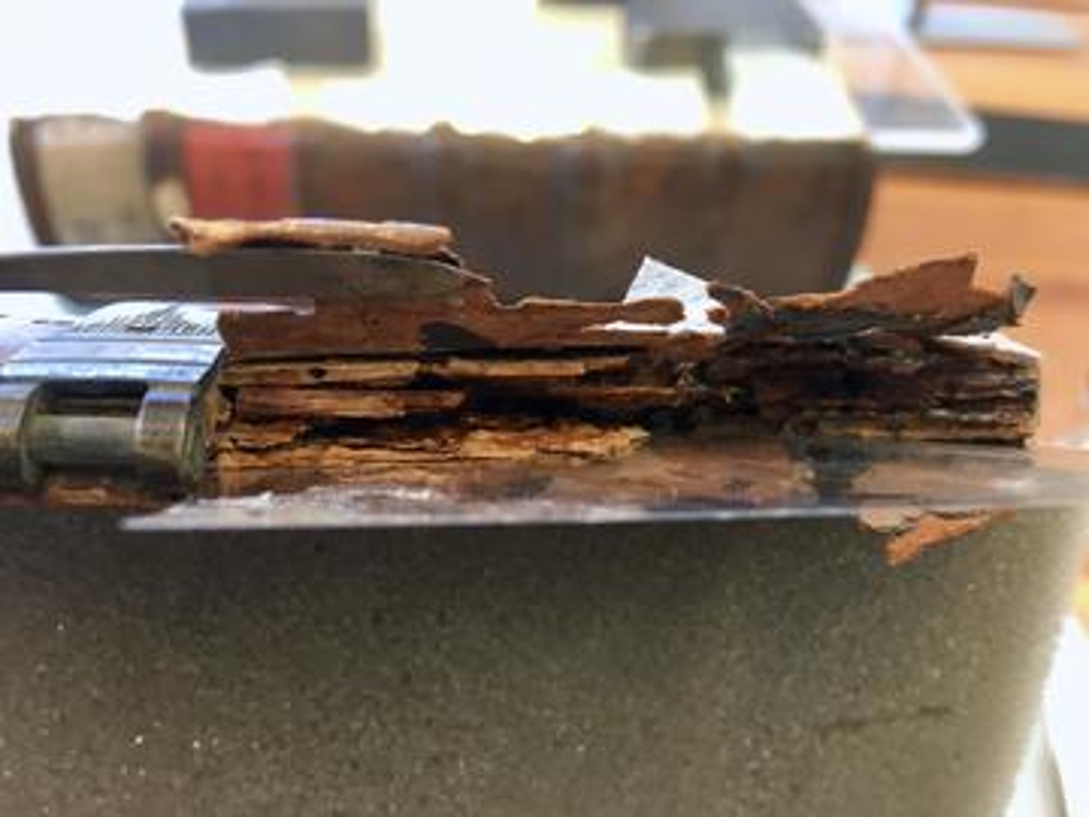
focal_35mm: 29
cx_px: 544
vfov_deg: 48.2
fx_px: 912
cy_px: 408
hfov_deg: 61.7
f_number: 2.2
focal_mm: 4.15
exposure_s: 1/30
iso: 50
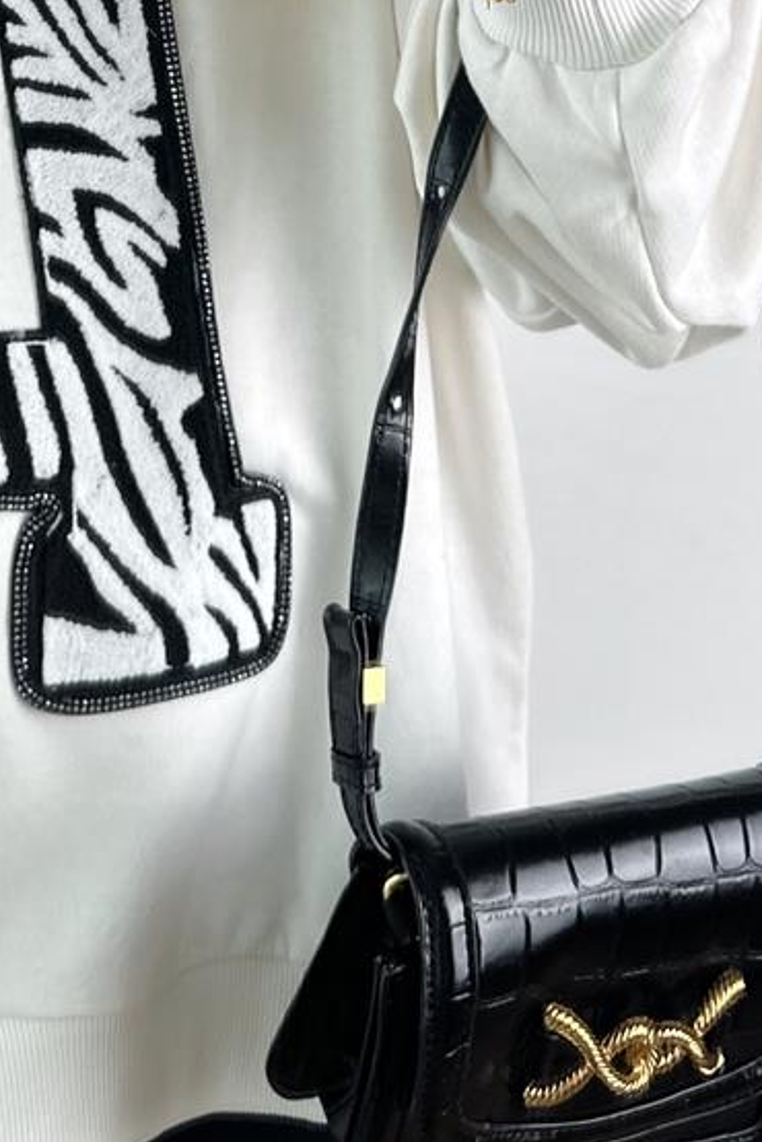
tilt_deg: -30.6
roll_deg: -0.5
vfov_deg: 25.5
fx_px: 2286
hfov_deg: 18.9
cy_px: -185
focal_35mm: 72
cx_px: 245
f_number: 1.78
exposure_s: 1/100
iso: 64
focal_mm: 6.86
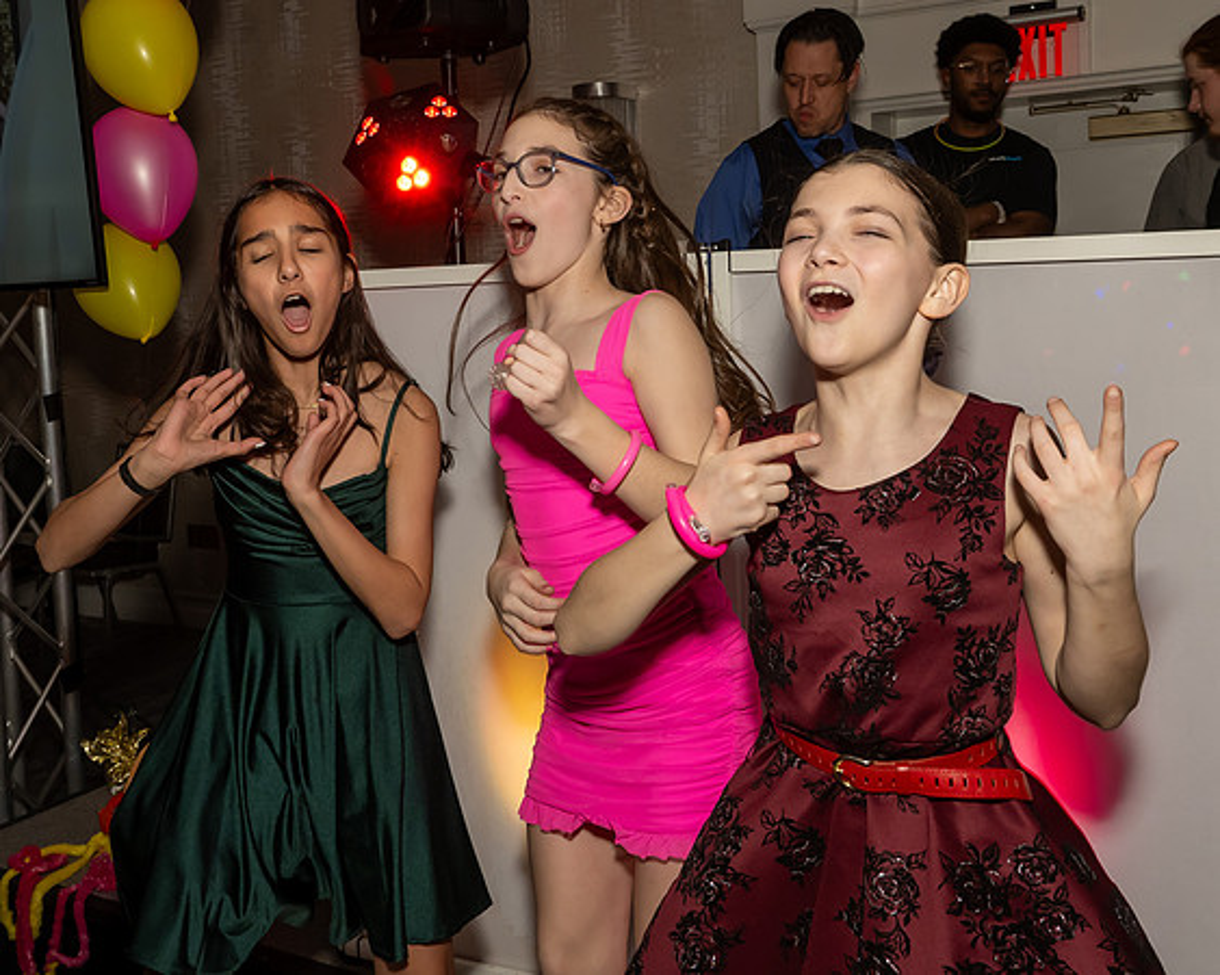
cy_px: 378
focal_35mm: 35
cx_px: 552
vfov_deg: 42.5
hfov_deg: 52.1
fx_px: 1246
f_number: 7.1
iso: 800
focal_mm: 17
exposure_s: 1/250
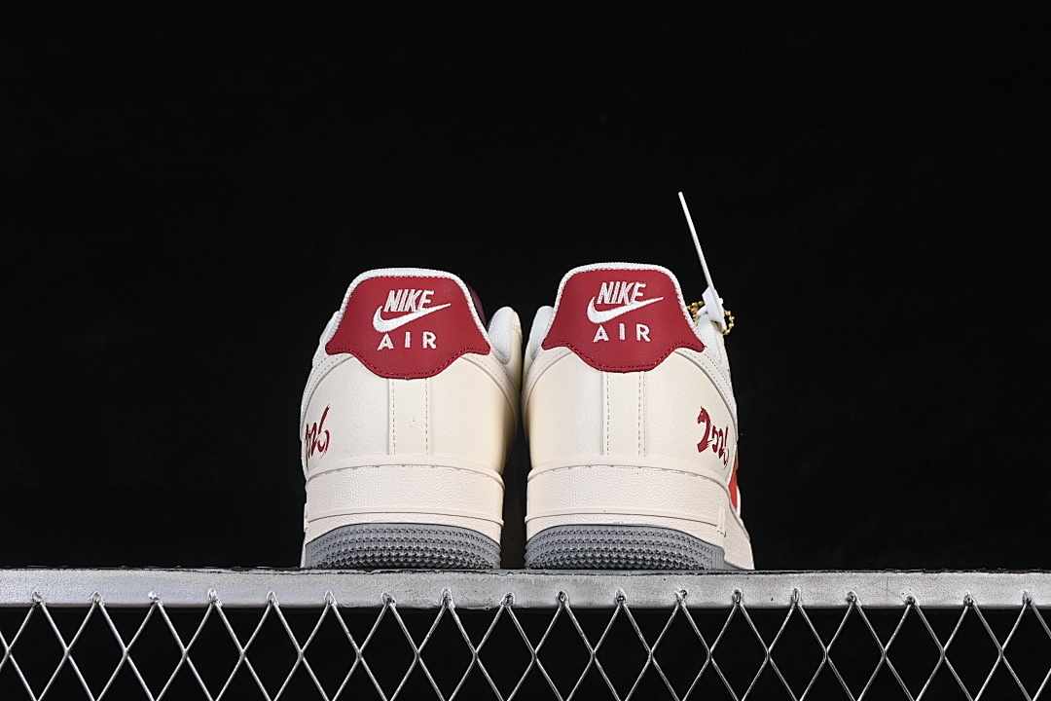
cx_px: 526
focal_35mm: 75
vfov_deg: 18.2
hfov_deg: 27.0
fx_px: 2189
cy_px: 350
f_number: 8
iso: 160
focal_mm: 50
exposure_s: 1/80
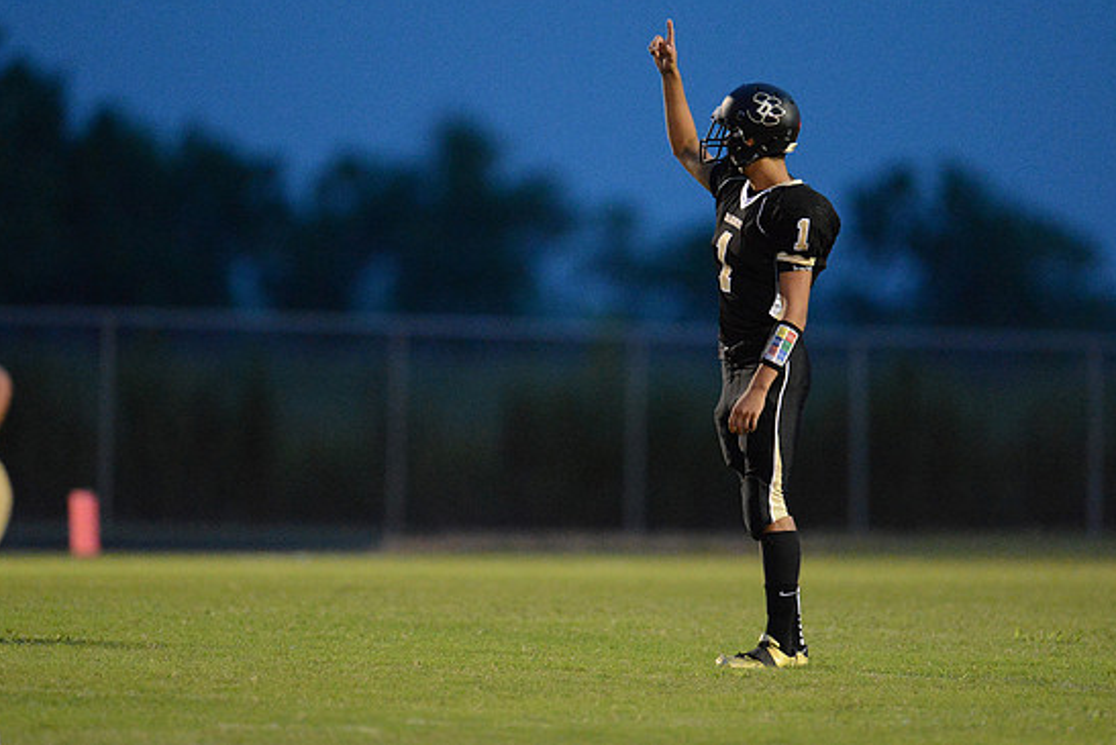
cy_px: 354
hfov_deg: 4.9
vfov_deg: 3.2
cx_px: 551
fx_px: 13147
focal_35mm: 424
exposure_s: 1/800
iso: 12800
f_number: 2.8
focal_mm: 400
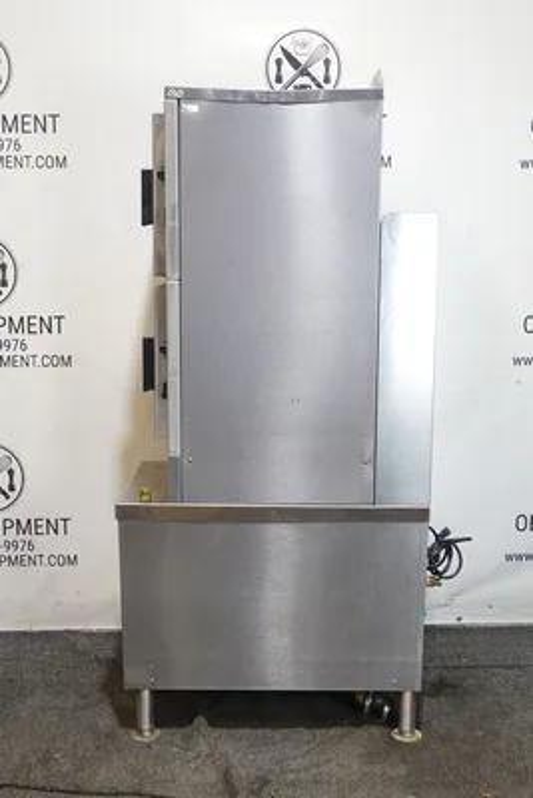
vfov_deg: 44.5
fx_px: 976
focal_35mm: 44
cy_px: 399
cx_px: 266
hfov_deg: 30.5
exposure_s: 1/50
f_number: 4
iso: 1250
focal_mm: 16.21
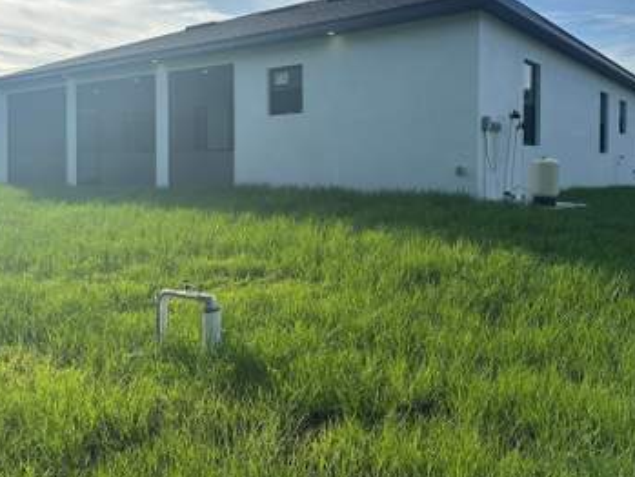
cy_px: 175
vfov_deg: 42.6
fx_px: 606
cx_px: 324
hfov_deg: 55.3
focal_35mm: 33
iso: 80
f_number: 1.78
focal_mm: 6.86
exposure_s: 1/4348
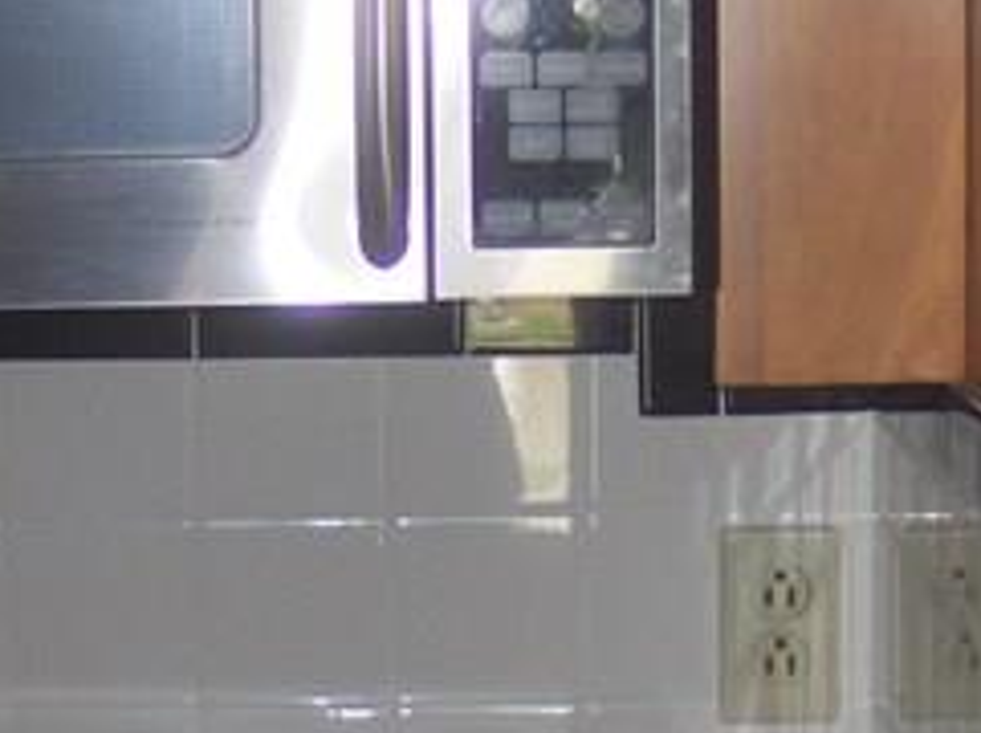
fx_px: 4216
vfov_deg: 9.9
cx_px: 379
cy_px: 513
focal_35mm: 149
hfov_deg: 13.3
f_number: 2.8
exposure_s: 1/60
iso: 100
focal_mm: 7.5
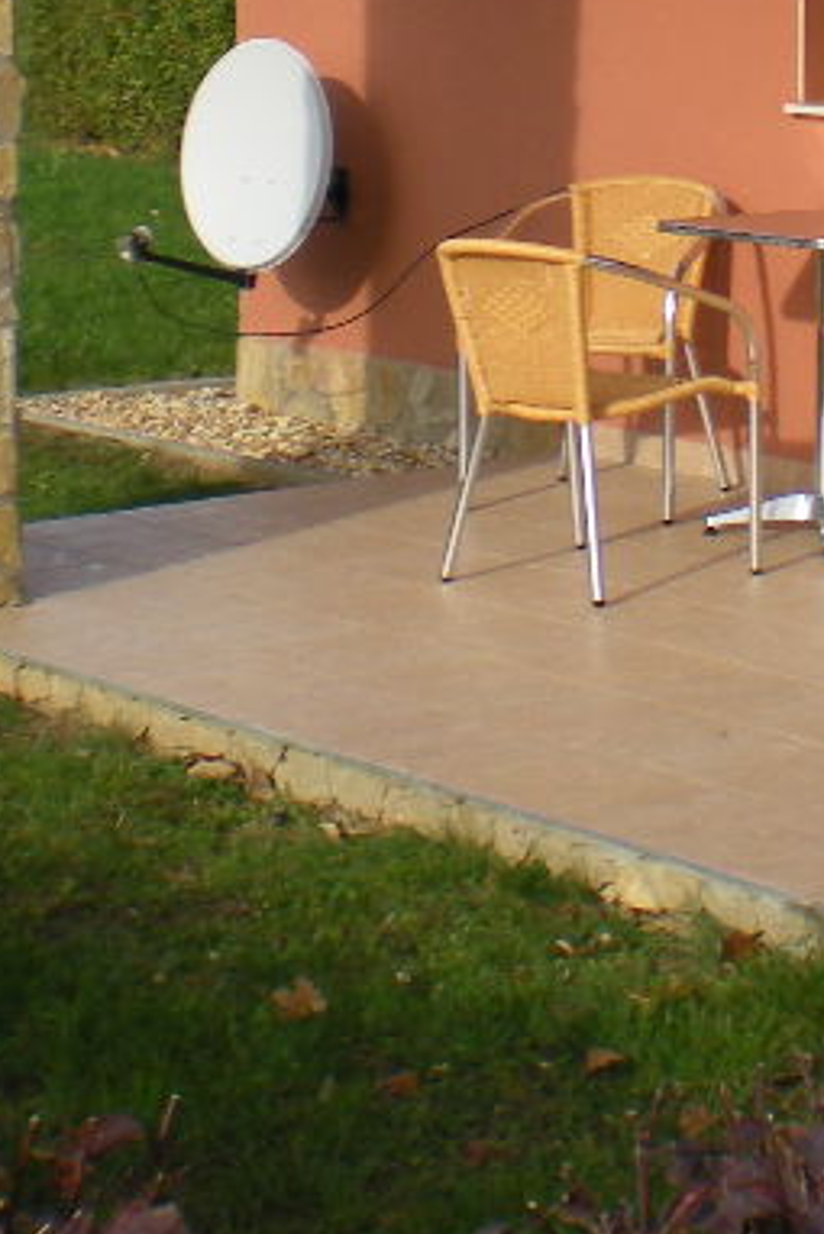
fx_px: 3636
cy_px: 236
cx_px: 753
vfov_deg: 19.1
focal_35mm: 106
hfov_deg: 12.8
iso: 64
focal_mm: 6.3
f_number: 4.6
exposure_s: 1/298
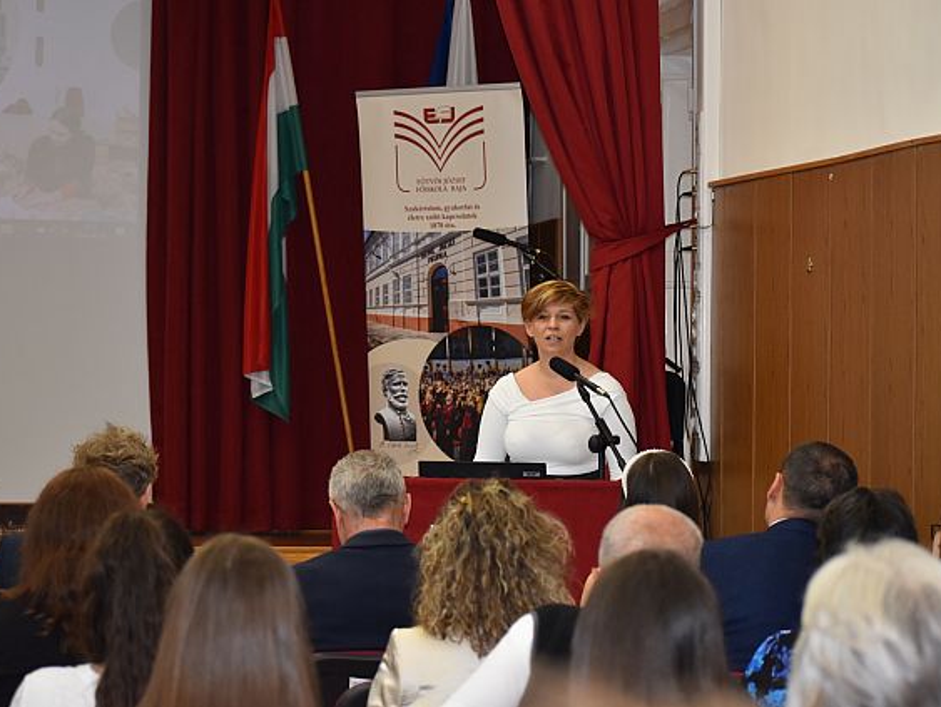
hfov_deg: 16.7
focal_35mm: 118
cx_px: 483
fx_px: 3210
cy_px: 354
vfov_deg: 12.6
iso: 1000
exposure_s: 1/125
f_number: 4.8
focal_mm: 72
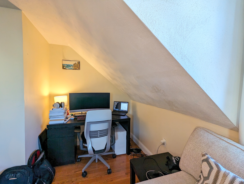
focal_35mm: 16
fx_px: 113
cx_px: 122
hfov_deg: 94.4
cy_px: 92
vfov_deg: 78.2
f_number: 2.2
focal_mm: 2.35
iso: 84
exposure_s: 1/60
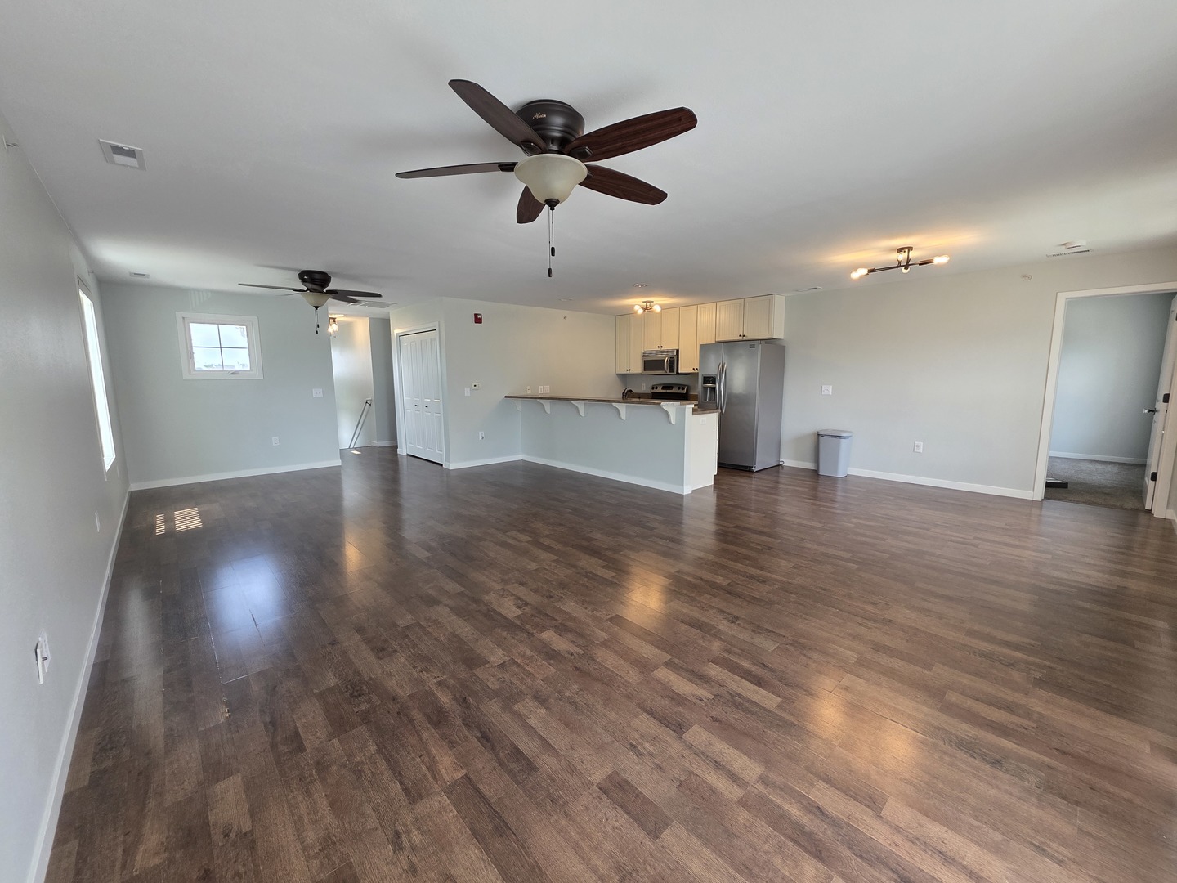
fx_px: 442
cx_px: 588
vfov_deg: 89.9
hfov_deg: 106.2
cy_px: 442
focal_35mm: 13
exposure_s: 1/120
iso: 100
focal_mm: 2.2
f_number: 1.9
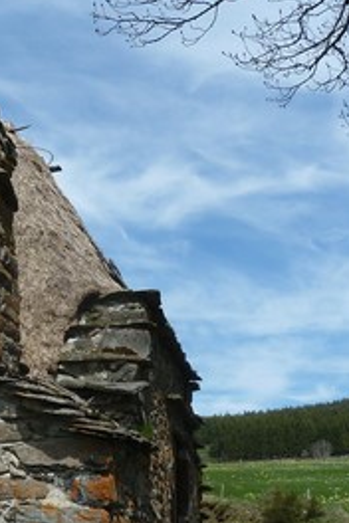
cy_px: 416
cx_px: 26
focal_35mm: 63
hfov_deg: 21.0
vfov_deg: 31.1
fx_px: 916
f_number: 4.5
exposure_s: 1/500
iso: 80
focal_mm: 4.1
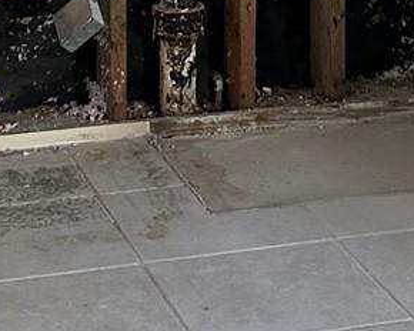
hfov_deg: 13.7
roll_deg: -0.1
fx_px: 1715
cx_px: 281
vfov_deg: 10.3
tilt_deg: -4.3
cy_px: -307
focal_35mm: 140
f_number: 1.5
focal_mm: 5.7
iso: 320
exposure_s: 1/60
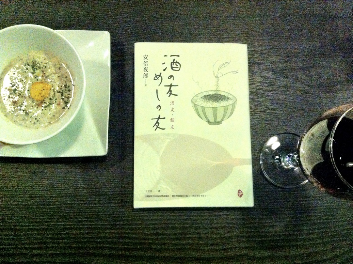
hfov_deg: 52.7
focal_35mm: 35
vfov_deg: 40.6
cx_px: 176
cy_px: 132
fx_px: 356
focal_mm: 3.85
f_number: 2.8
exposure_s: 1/15
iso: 800
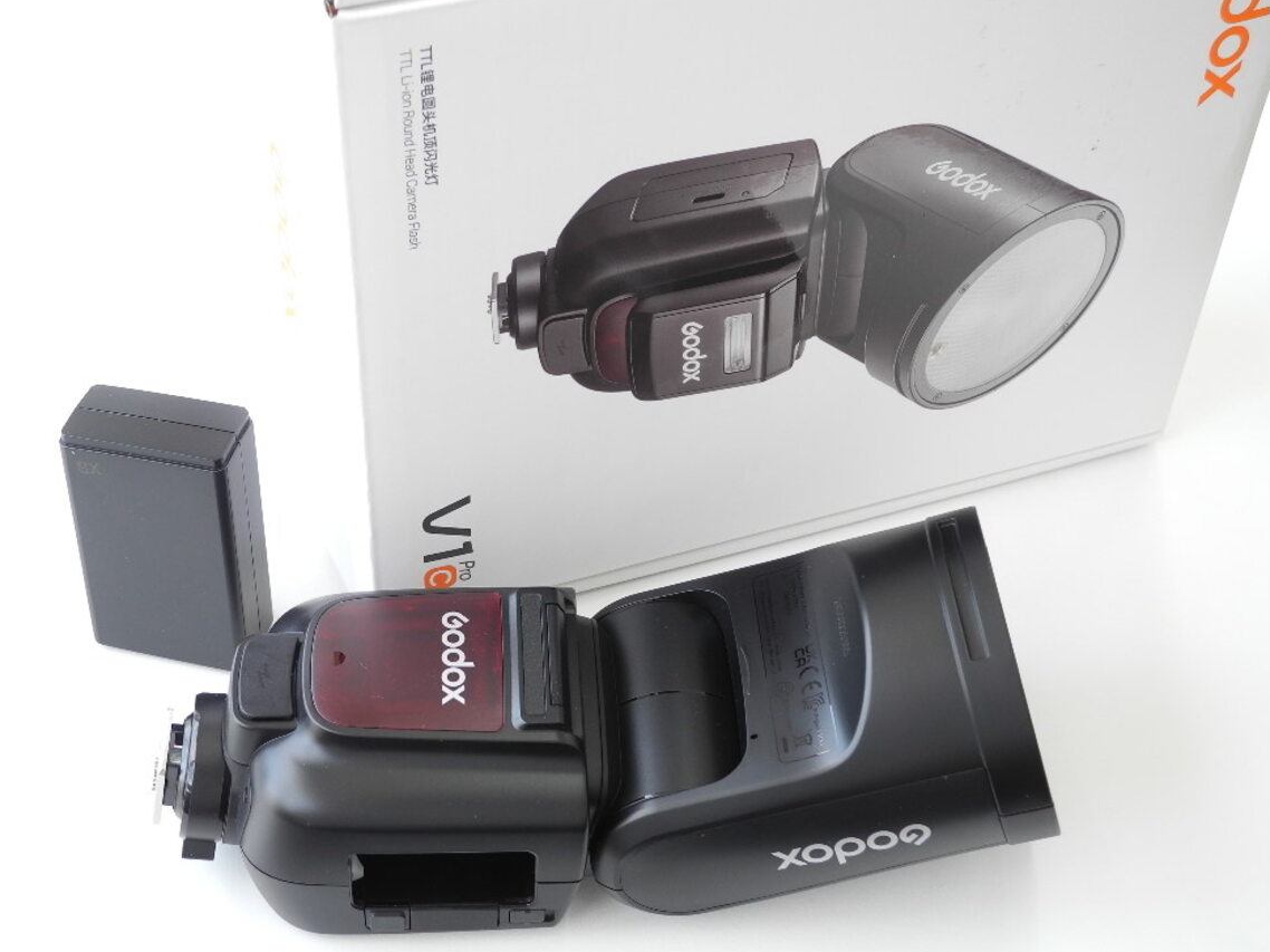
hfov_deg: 33.2
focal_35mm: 58
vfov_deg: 25.2
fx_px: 2127
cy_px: 471
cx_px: 616
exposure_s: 1/60
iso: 100
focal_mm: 11.8
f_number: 3.5
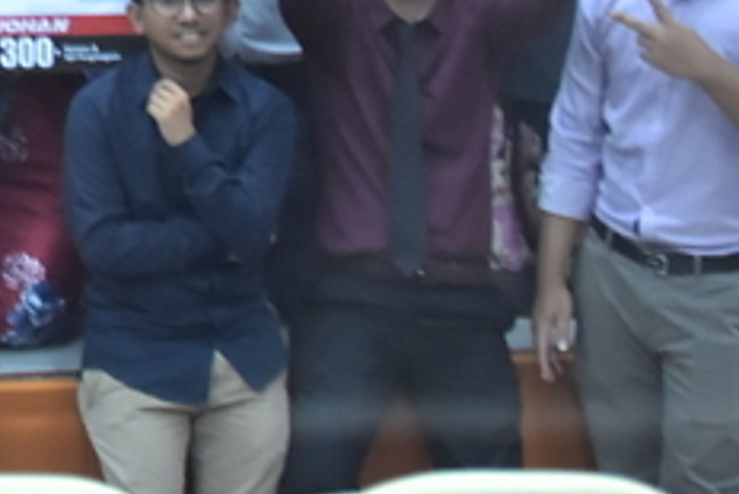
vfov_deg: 3.0
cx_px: -656
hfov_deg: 4.4
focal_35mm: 463
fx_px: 9510
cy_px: -323
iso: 2000
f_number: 2.8
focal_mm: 70
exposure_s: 1/60
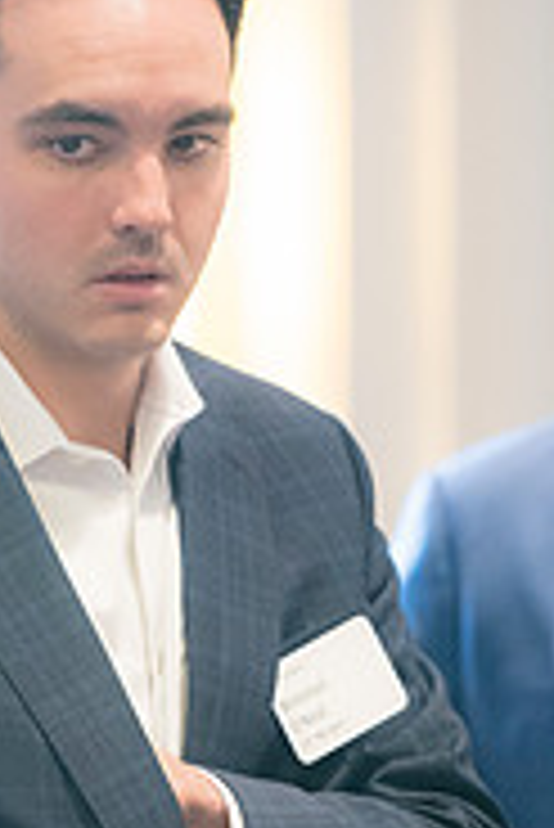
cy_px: 536
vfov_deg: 5.6
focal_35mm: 366
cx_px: 95
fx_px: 8432
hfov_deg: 3.8
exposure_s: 1/125
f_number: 2.8
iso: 6400
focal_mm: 150
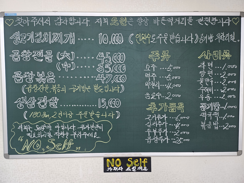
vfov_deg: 56.8
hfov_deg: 71.6
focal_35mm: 24
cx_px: 122
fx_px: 169
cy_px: 92
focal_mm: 5
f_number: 1.8
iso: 320
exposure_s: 1/120
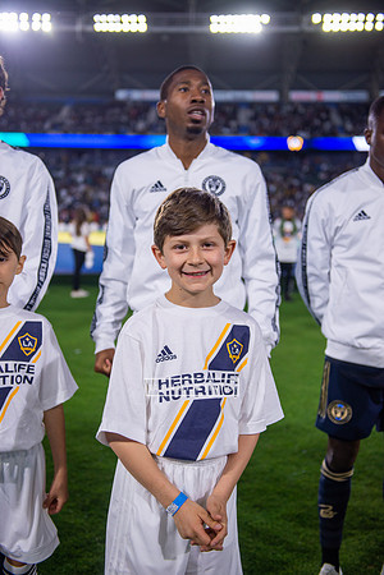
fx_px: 704
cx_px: 192
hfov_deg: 30.5
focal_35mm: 44
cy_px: 288
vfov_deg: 44.5
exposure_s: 1/1250
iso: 640
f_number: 2.8
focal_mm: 44
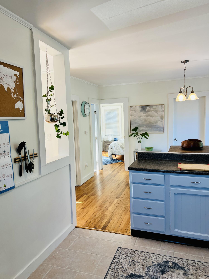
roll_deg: +2.0
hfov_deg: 53.1
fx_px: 209
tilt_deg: -6.4
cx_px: 104
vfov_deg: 67.3
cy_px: 140
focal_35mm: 26
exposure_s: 1/120
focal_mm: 5.7
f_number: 1.5
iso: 64
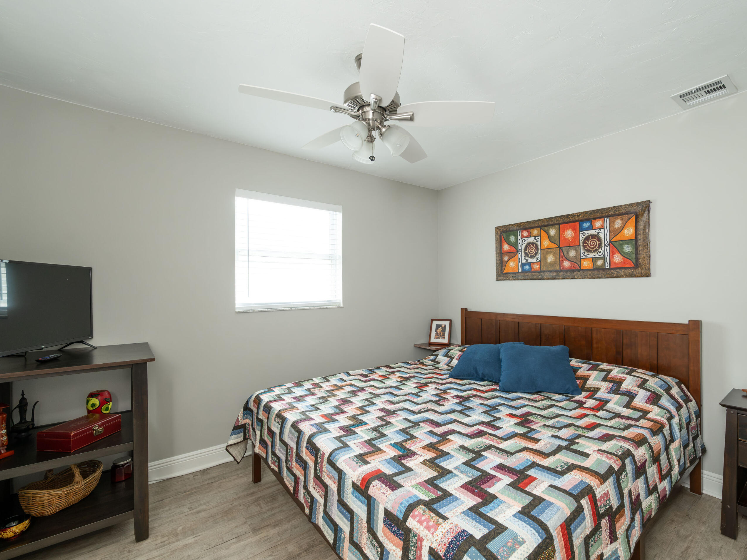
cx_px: 408
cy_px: 284
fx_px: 345
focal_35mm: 16
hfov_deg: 94.2
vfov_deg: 78.1
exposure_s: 1/60
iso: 1000
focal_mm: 14
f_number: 8
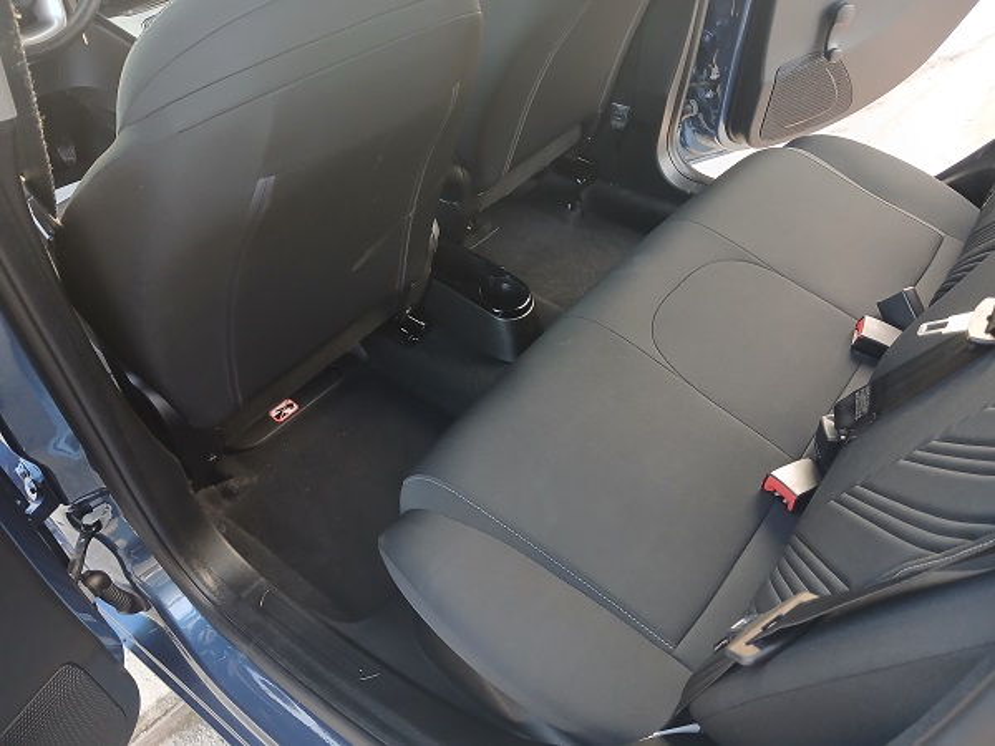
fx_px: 776
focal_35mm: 27
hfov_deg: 65.3
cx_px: 498
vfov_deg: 51.4
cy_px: 373
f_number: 1.8
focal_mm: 3.98
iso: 250
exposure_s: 1/33.3
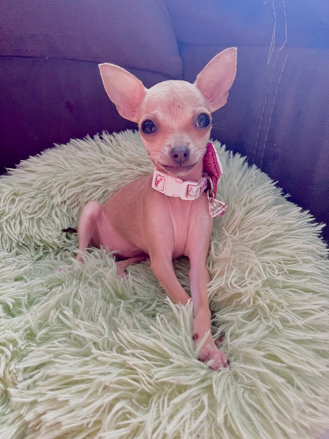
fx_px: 329
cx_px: 164
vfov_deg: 67.3
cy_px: 220
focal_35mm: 26
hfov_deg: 53.1
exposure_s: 1/60
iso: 250
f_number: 1.6
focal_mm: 5.1
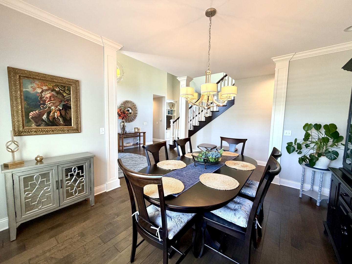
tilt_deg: -4.6
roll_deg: -0.5
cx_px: 176
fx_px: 142
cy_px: 132
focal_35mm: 14
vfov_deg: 85.7
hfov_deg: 102.1
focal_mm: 2.22
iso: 200
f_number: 2.2
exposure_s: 1/60
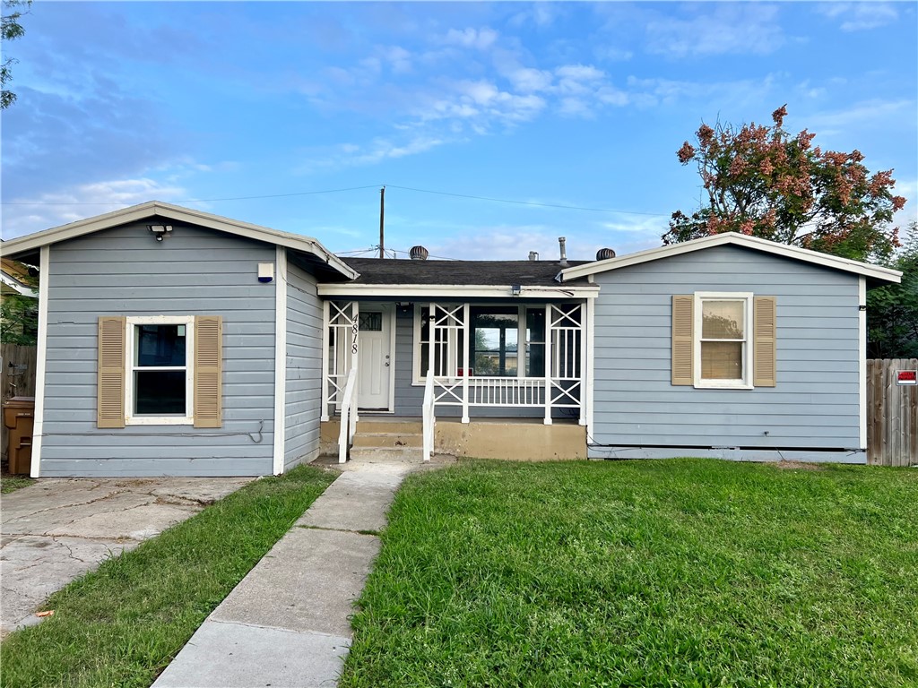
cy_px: 344
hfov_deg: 67.3
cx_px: 459
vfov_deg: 53.1
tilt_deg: +1.9
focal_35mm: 26
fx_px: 690
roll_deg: -0.8
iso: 50
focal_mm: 5.7
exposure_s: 1/1238
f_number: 1.5
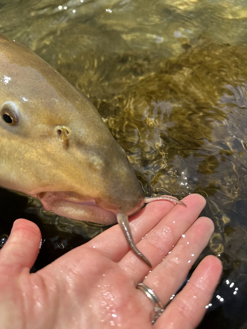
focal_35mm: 24
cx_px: 124
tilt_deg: -46.2
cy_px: 164
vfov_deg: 71.6
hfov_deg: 56.8
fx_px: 228
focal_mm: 6.86
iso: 80
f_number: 1.78
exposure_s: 1/4184
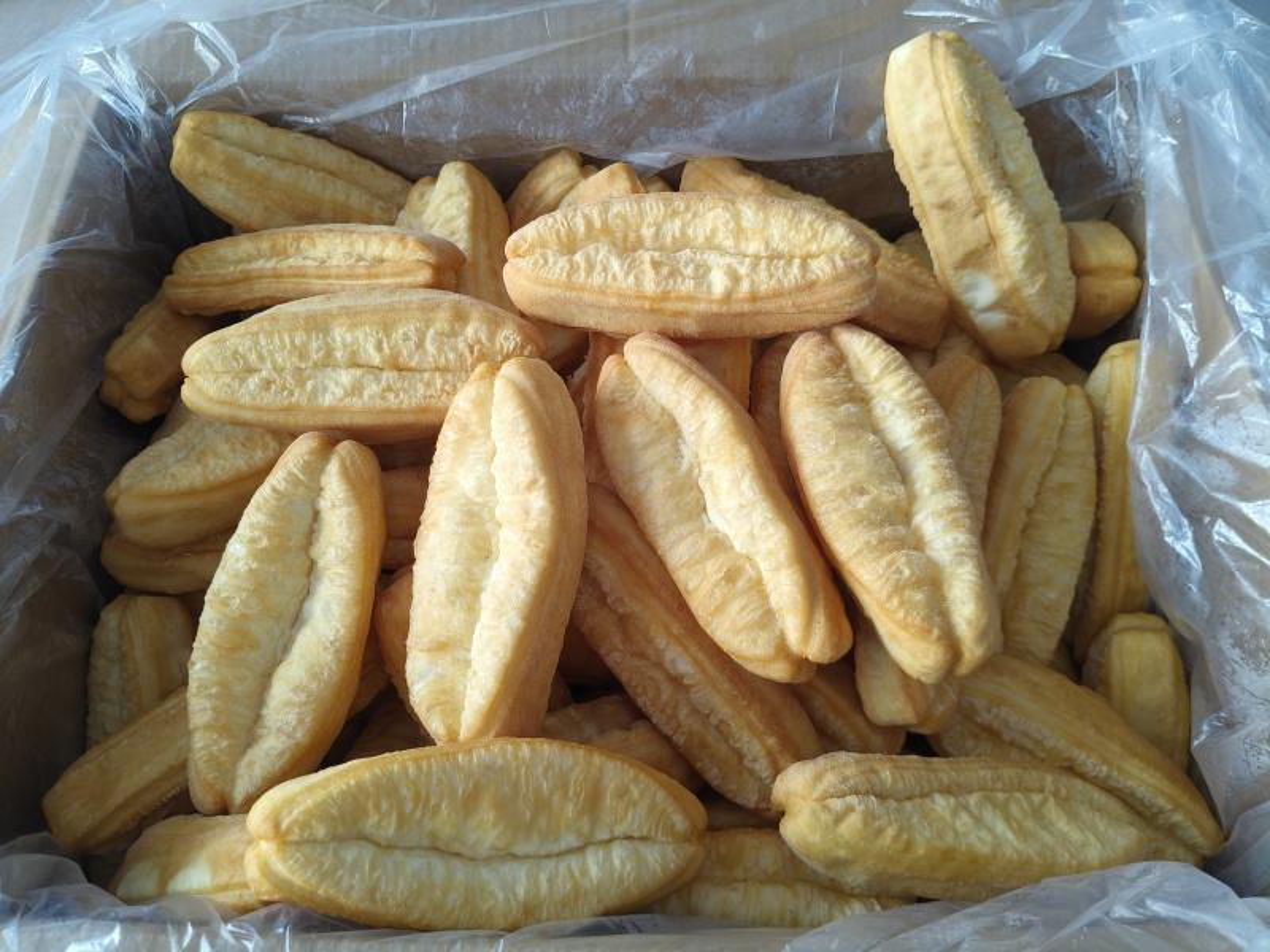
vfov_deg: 53.1
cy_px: 476
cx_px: 635
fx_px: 954
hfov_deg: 67.3
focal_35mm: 26
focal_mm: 4.84
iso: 320
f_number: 1.8
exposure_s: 1/60
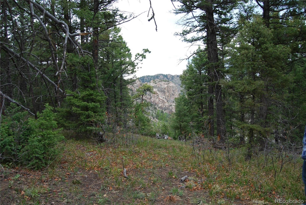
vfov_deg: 48.0
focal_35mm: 27
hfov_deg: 67.3
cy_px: 102
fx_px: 230
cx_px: 153
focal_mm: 18
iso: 200
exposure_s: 1/60
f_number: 7.1
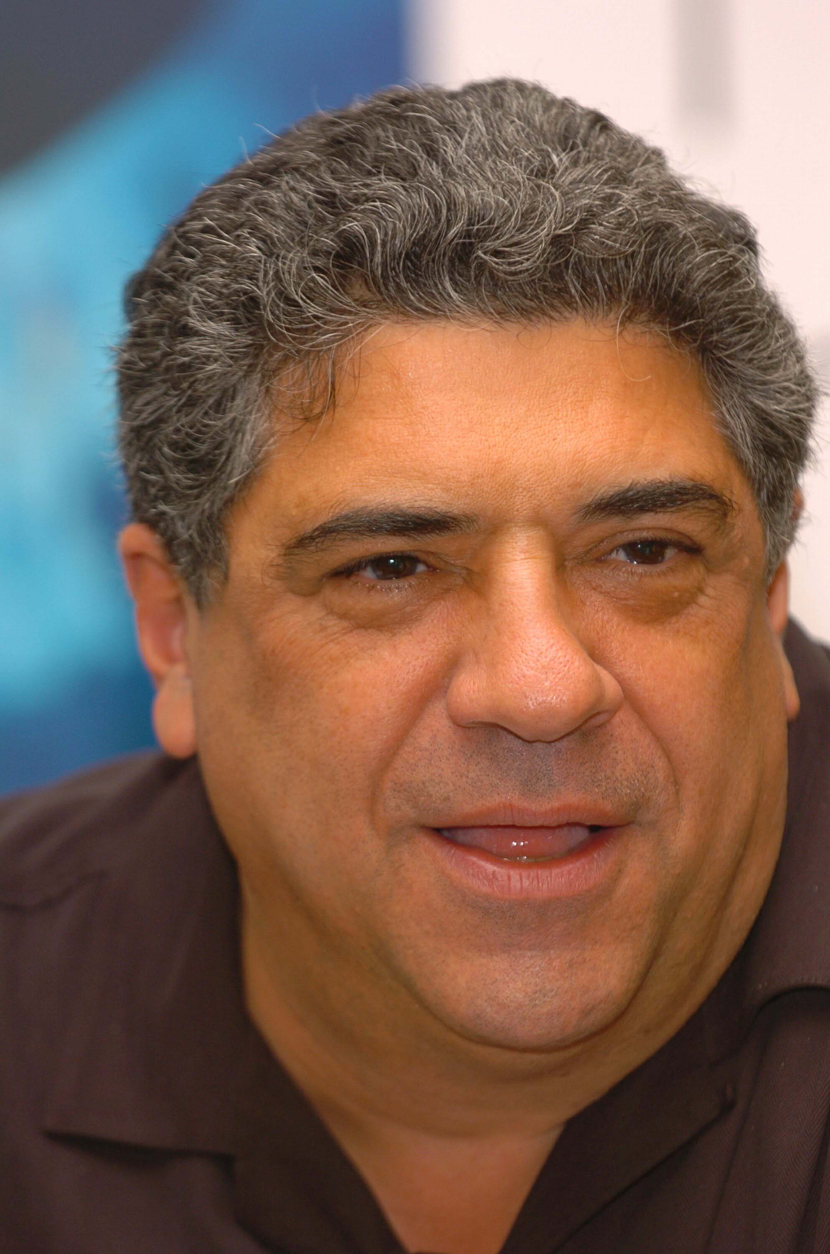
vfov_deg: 7.6
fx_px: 9379
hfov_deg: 5.1
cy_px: 627
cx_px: 415
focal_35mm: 270
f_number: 4
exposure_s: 1/100
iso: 200
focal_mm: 180
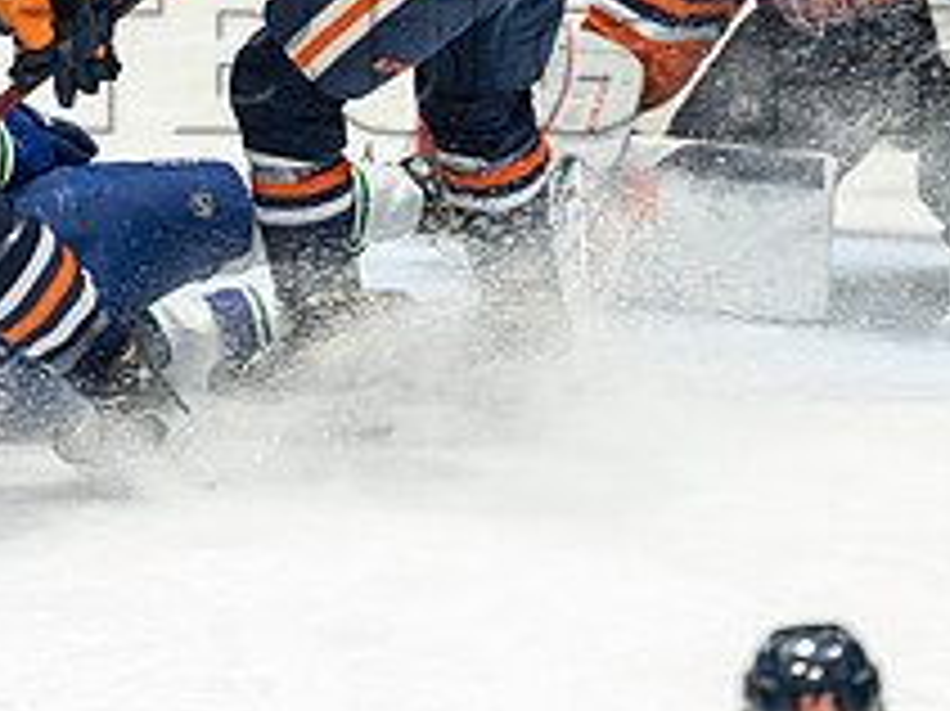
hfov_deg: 1.2
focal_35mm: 1589
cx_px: 405
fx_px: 43584
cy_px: 11
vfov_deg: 0.9
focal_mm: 600
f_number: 4
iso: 1600
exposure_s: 1/640
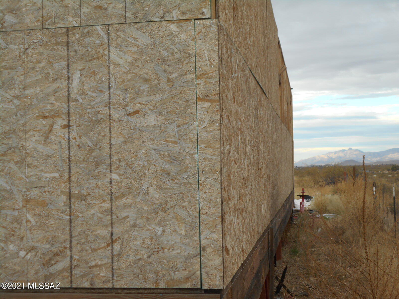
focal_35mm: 56
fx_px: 645
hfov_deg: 34.3
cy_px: 150
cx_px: 200
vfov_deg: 26.1
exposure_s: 1/125
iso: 80
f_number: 4.9
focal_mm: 10
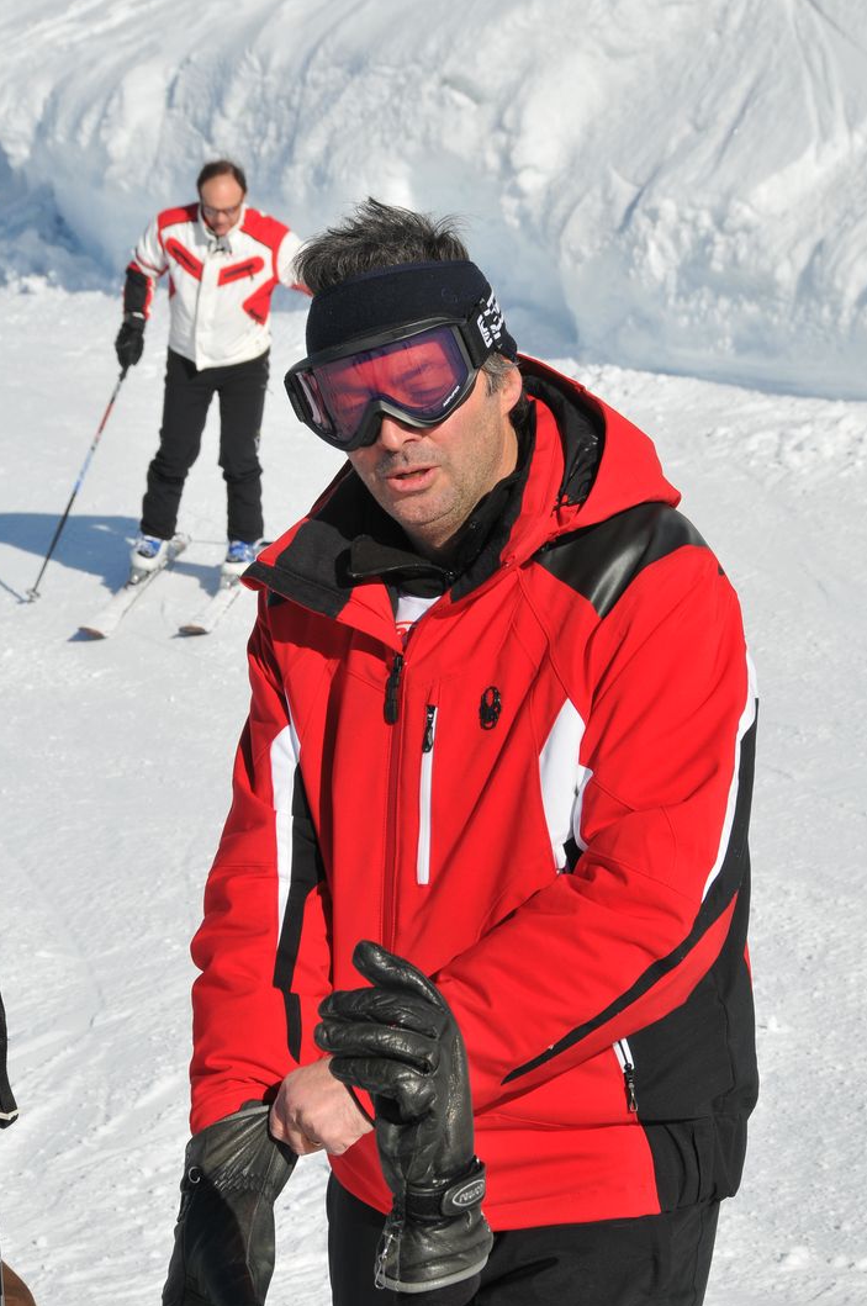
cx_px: 420
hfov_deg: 11.5
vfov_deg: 17.2
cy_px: 650
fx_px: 4311
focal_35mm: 119
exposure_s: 1/400
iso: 200
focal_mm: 70
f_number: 13
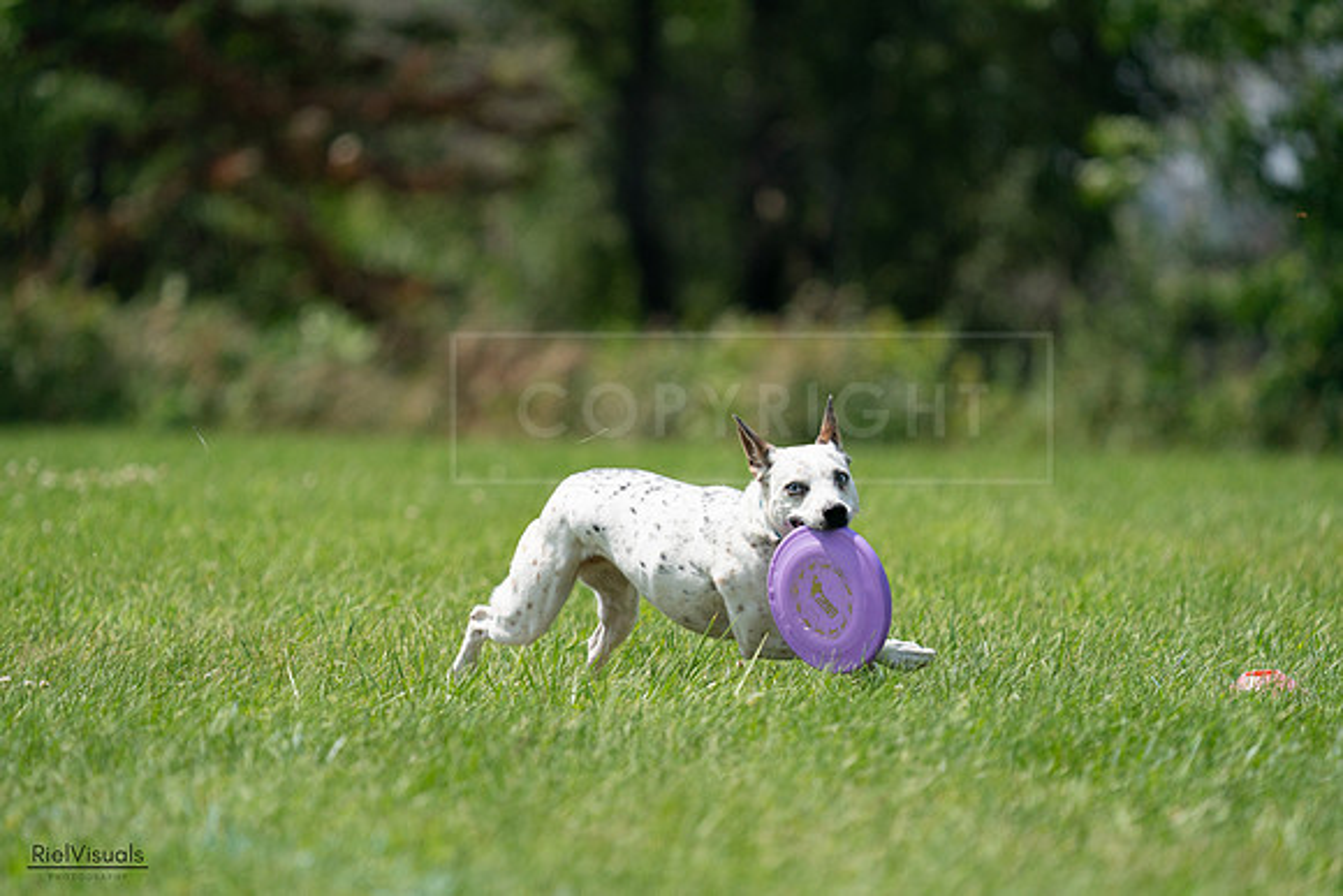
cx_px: 672
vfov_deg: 3.4
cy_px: 448
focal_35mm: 407
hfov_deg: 5.1
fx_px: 15186
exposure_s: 1/4000
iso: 800
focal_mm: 407
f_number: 6.3
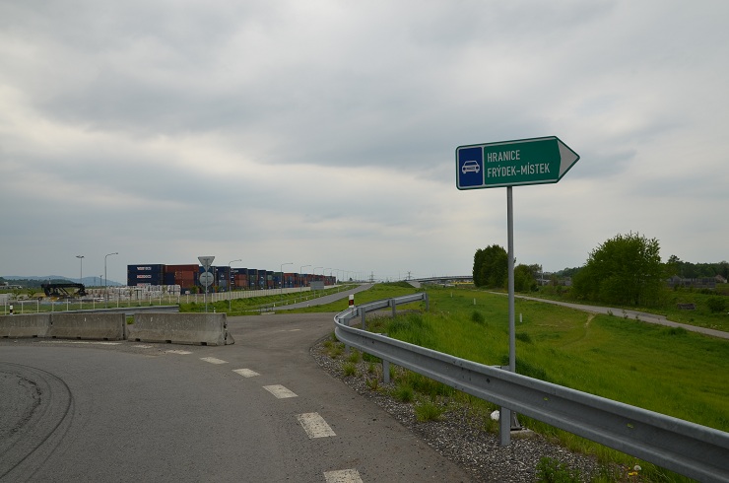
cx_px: 364
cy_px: 242
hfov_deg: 62.0
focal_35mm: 30
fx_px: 606
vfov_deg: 43.4
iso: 160
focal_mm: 20
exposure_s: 1/250
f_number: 8
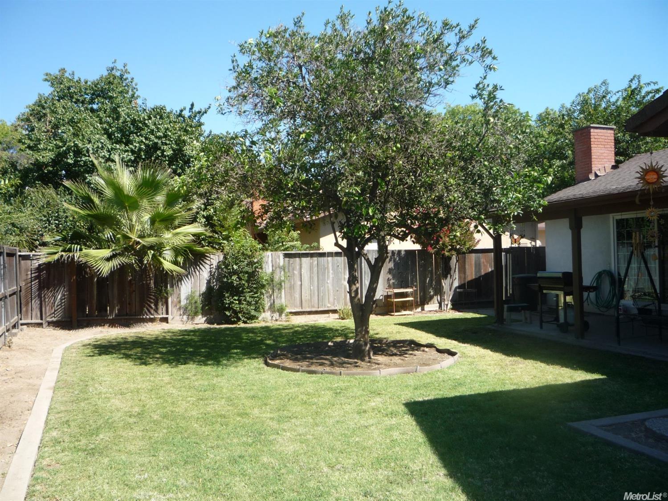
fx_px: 579
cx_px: 334
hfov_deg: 60.0
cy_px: 250
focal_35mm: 30
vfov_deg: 46.8
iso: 100
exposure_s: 1/320
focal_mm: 5.2
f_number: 4
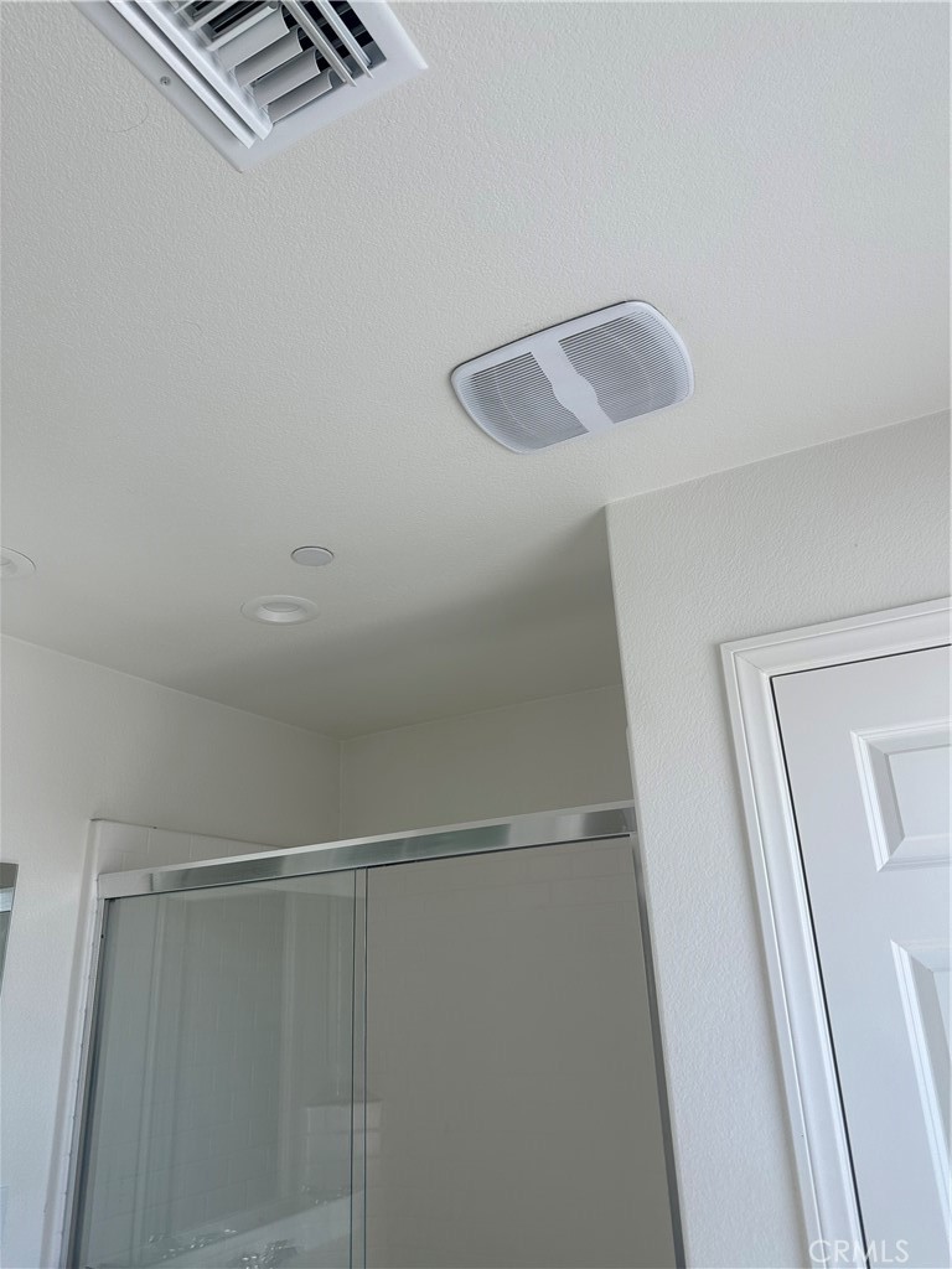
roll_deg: +2.3
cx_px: 476
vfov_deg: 71.6
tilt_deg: +20.4
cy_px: 634
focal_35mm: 24
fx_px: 880
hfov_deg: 56.8
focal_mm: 6.86
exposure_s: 1/594
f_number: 1.78
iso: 80
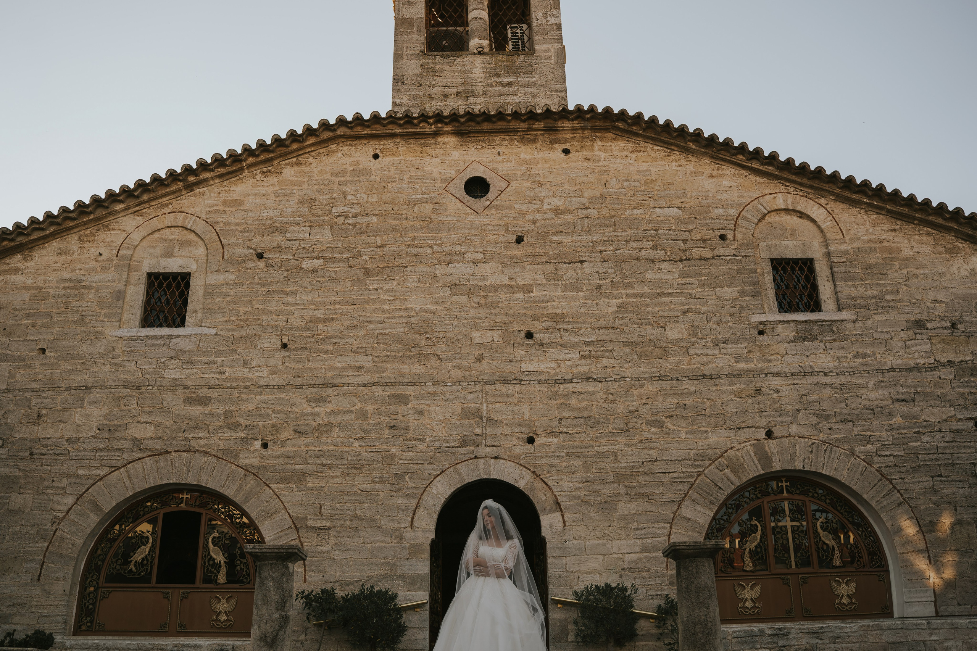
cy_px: 326
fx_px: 950
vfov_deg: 37.8
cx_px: 488
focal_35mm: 35
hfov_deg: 54.4
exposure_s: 1/640
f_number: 2.8
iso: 100
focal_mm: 35
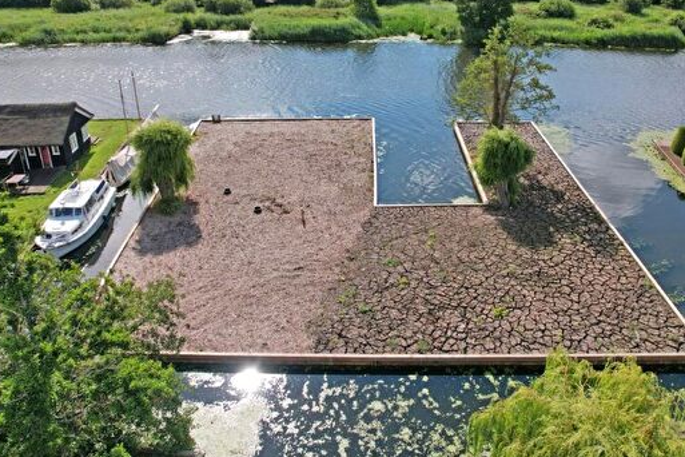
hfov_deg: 61.7
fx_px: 571
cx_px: 385
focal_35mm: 30
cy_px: 154
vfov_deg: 43.0
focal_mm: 8.38
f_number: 2.8
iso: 100
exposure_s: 1/125
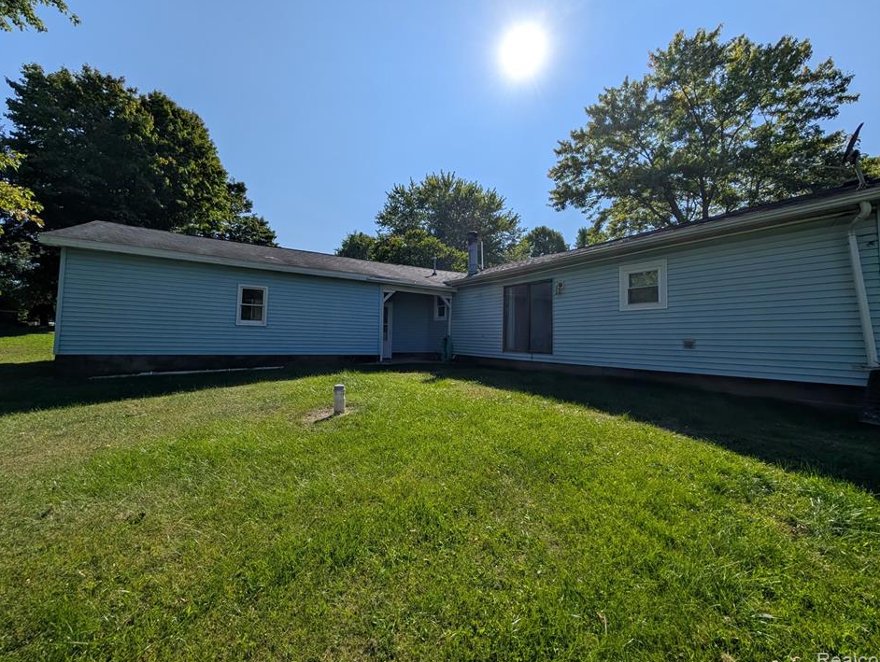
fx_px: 331
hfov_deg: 106.1
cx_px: 435
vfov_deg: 90.0
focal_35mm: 13
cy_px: 317
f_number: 1.7
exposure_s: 1/9804
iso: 60
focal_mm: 2.02
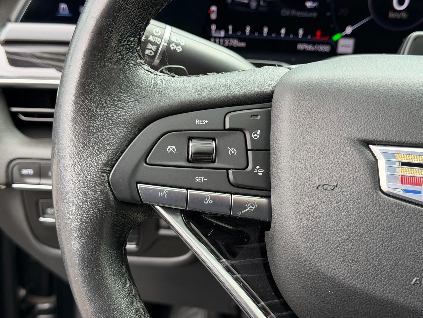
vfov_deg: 30.3
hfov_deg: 39.7
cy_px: 159
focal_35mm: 48
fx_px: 587
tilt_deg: -30.1
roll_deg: +0.3
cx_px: 212
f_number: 1.78
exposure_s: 1/187
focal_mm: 6.76
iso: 64
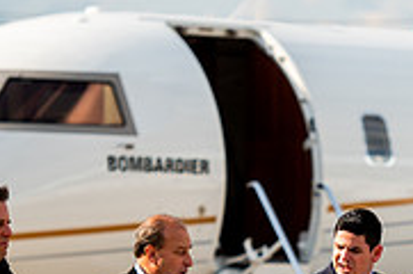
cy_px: 316
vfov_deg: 3.2
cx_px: 464
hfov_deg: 4.8
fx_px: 4901
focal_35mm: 428
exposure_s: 1/4000
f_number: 2.8
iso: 320
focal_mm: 130
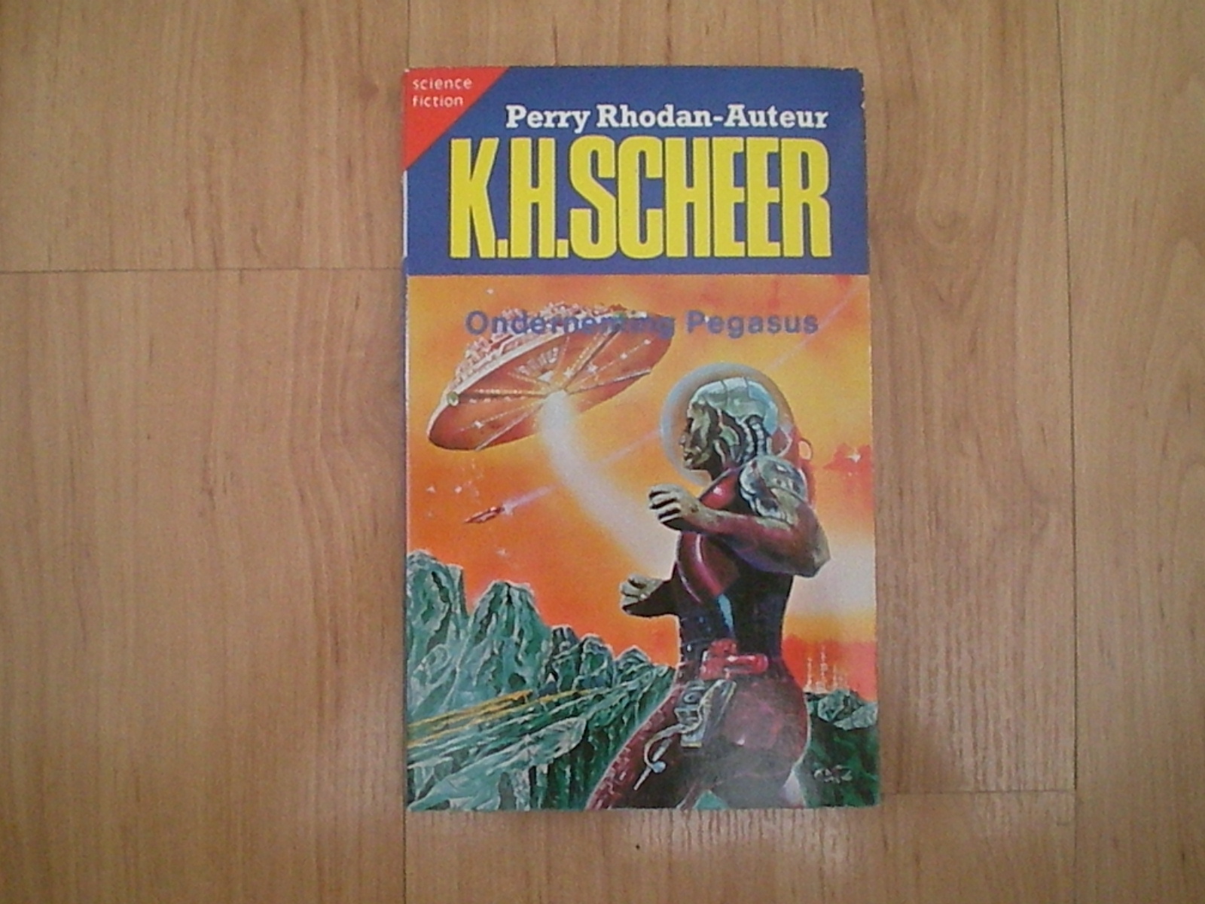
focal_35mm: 38
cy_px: 452
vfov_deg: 37.7
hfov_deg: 49.0
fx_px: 1323
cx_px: 602
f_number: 3.1
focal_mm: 6.3
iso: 657
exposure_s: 1/100
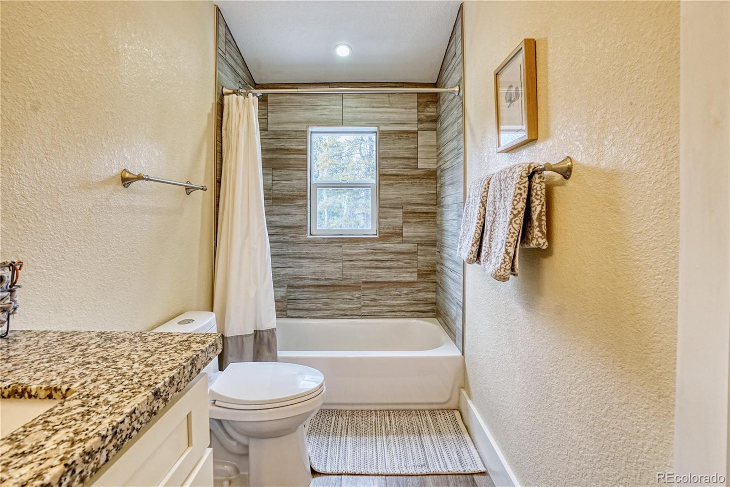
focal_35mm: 15
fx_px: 304
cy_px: 244
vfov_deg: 77.3
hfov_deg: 100.4
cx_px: 365
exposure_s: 1/13
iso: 500
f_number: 9
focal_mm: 10
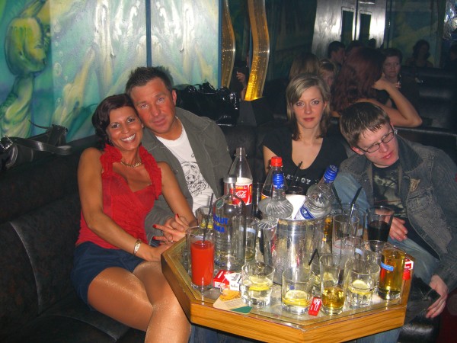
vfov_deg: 37.7
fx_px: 502
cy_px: 172
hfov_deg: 49.0
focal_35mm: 38
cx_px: 228
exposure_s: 1/60
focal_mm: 7.9
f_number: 2.8
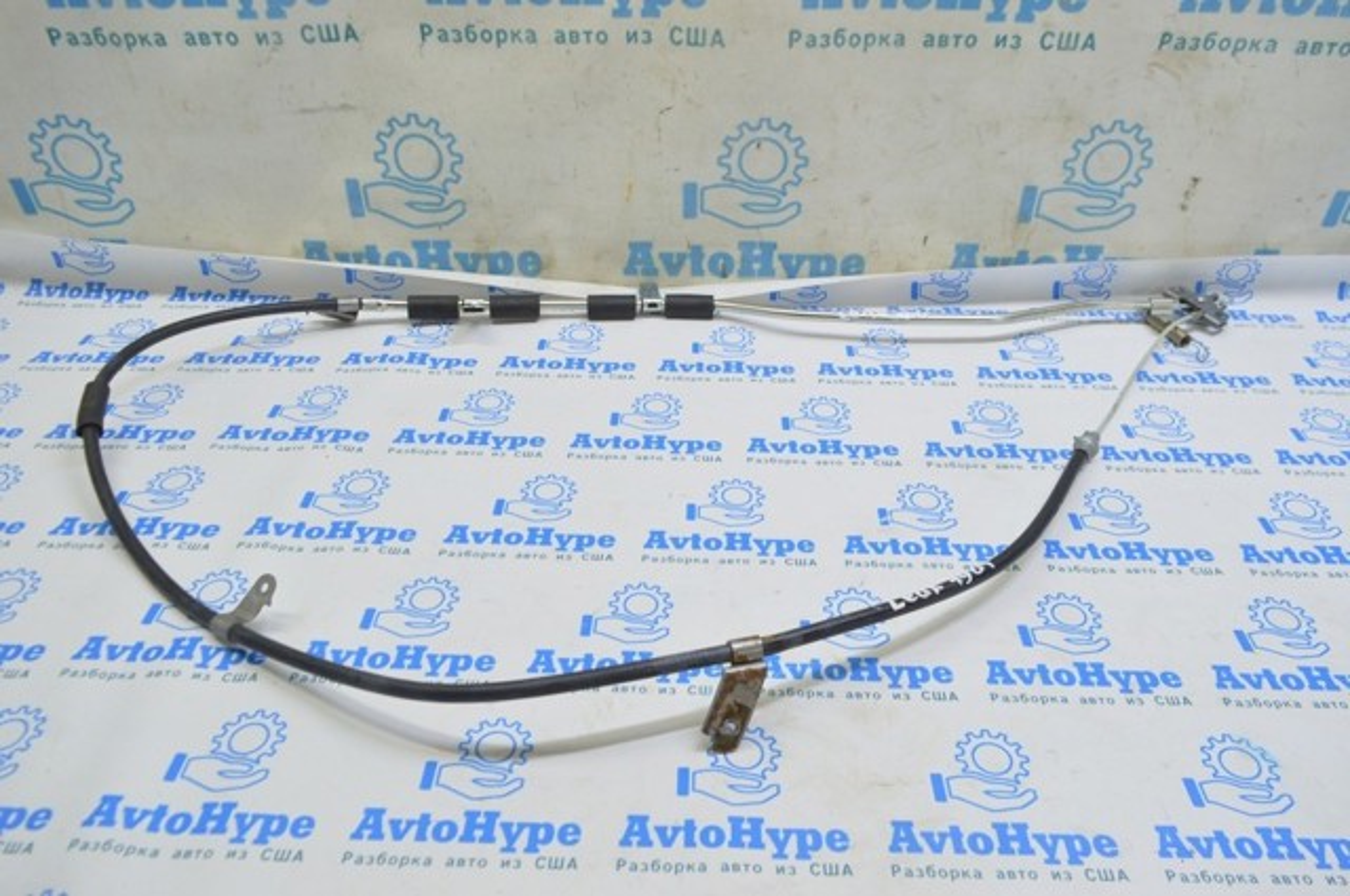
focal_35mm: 27
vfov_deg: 47.8
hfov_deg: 67.4
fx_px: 1011
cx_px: 675
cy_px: 448
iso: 400
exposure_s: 1/20
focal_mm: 18
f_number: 5.6
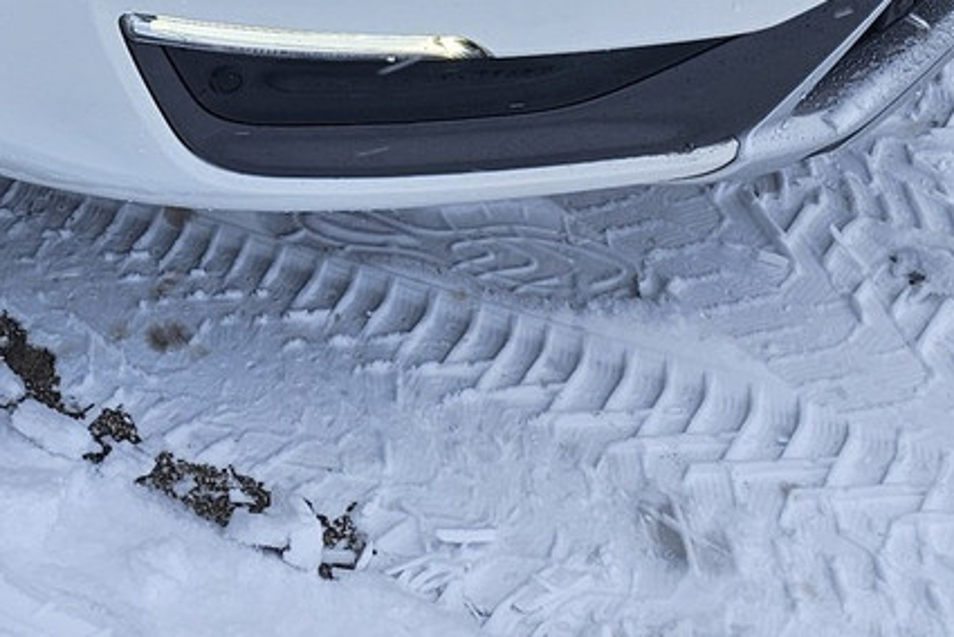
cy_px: -473
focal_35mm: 90
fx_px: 2387
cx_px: -166
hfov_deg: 21.2
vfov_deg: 13.7
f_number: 1.7
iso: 16
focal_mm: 6.3
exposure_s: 1/100
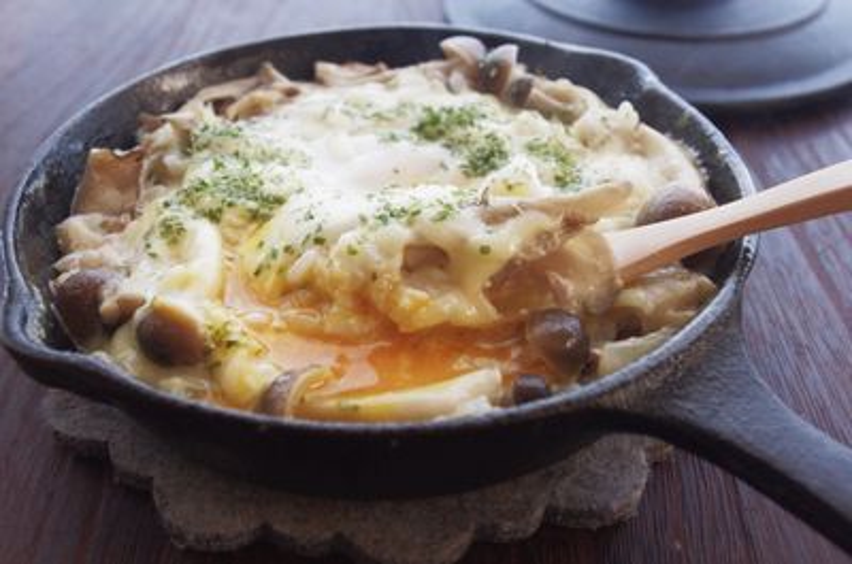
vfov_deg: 31.8
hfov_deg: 46.5
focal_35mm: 42
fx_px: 992
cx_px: 426
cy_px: 282
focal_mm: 28.13
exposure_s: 1/60
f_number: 7.1
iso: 1600
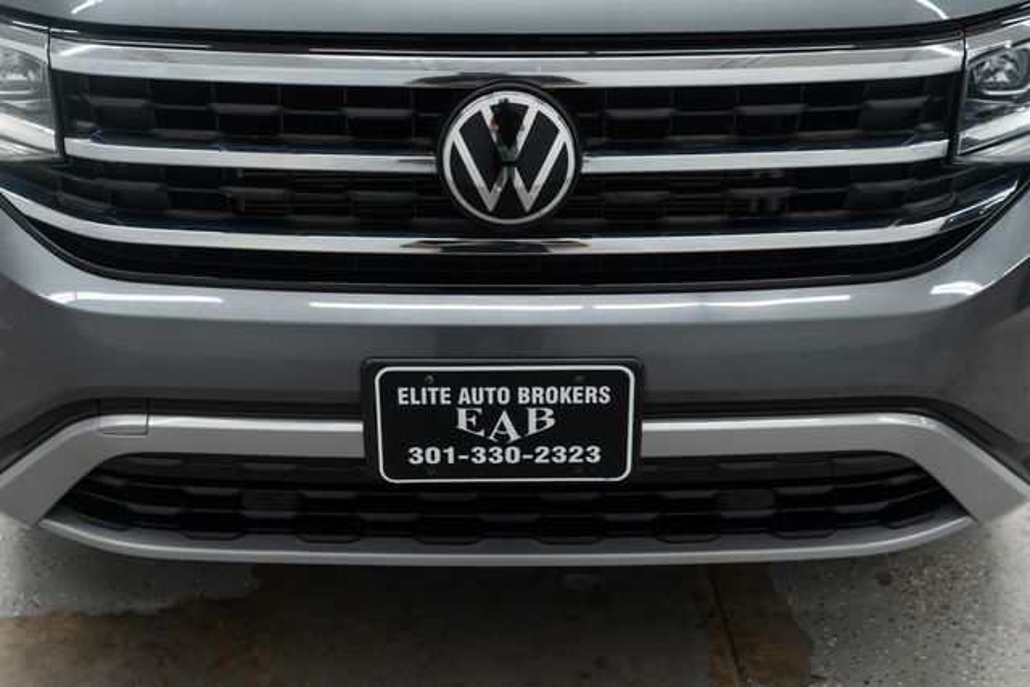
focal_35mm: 42
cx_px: 515
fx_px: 1202
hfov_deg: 46.4
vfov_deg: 31.9
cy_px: 344
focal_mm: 28
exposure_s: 1/40
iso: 200
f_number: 3.2
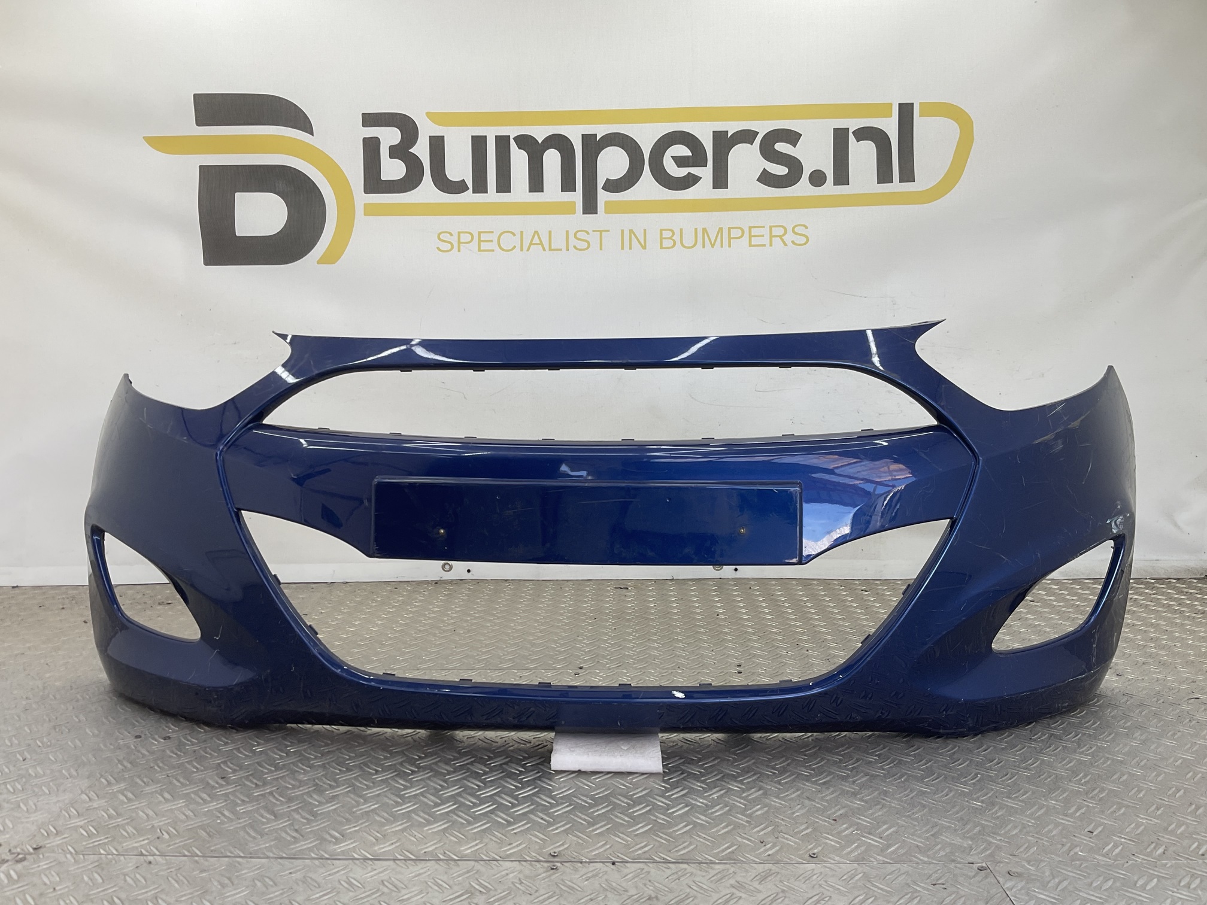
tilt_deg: -8.6
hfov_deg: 61.7
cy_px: 452
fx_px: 1011
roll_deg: -0.3
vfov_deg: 48.2
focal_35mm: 29
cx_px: 604
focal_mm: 3
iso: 16
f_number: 1.8
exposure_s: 1/125
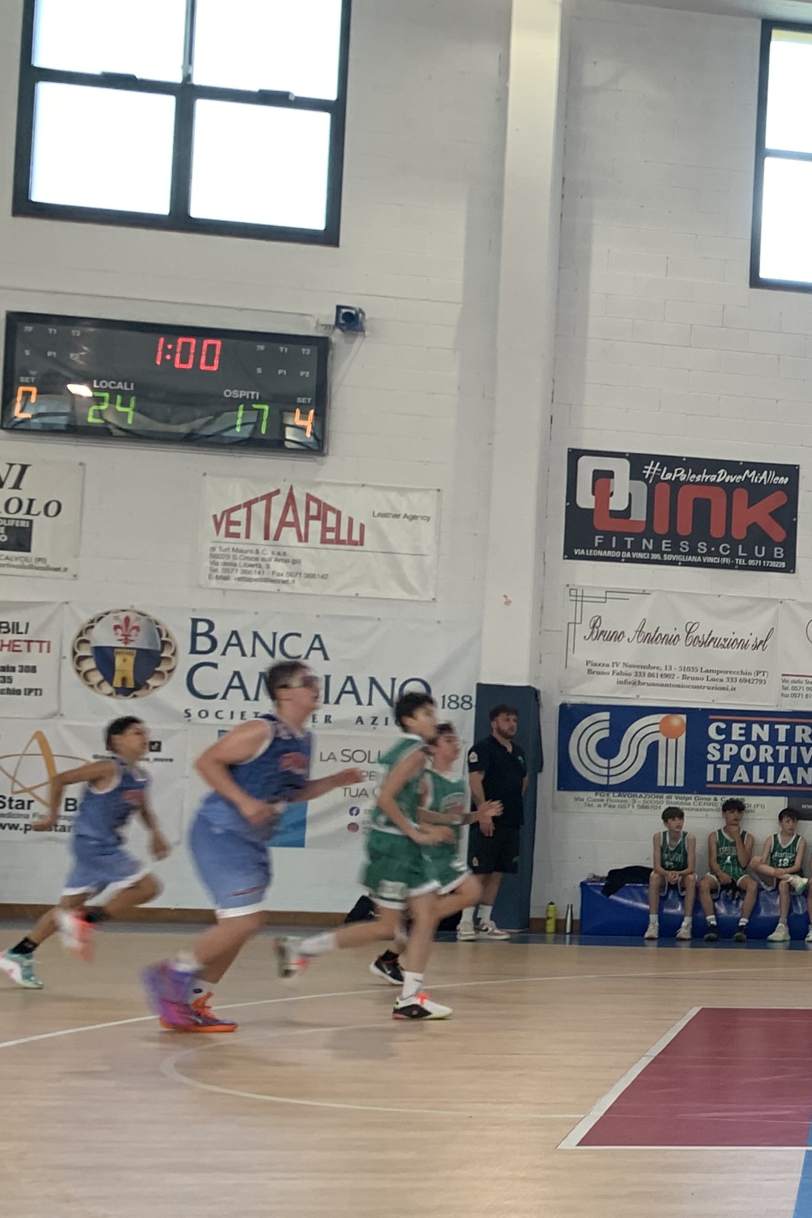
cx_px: 1278
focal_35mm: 57
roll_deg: -1.2
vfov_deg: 34.8
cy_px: 787
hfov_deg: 19.9
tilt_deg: +2.9
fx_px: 1929
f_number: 1.8
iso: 50
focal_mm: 4.25
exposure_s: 1/100
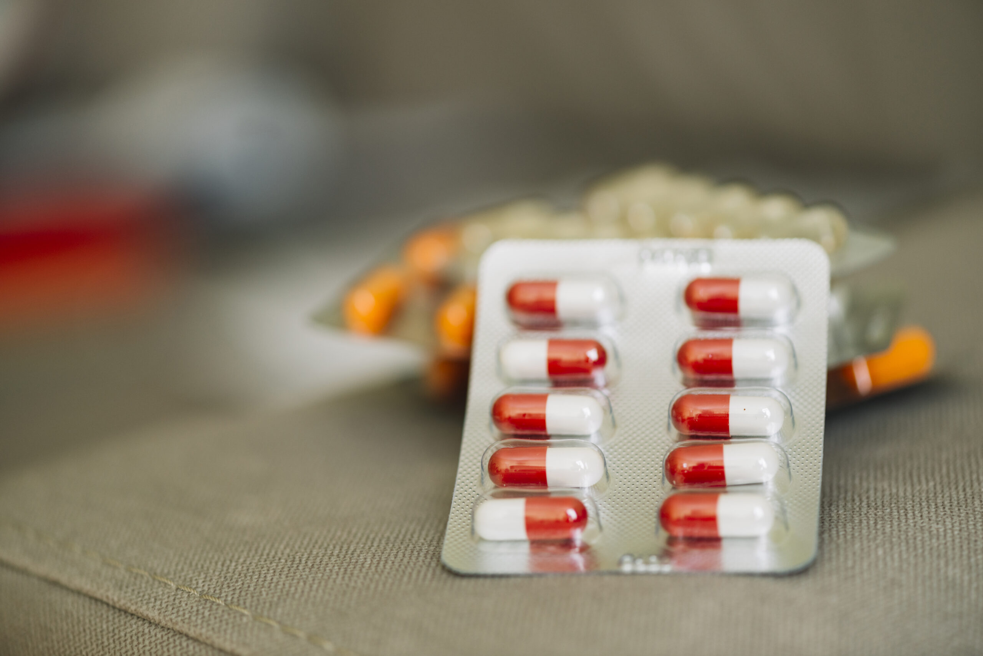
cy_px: 328
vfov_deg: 13.1
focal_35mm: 105
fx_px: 2868
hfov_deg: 19.4
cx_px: 492
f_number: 3.5
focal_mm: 105
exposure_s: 1/125
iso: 320
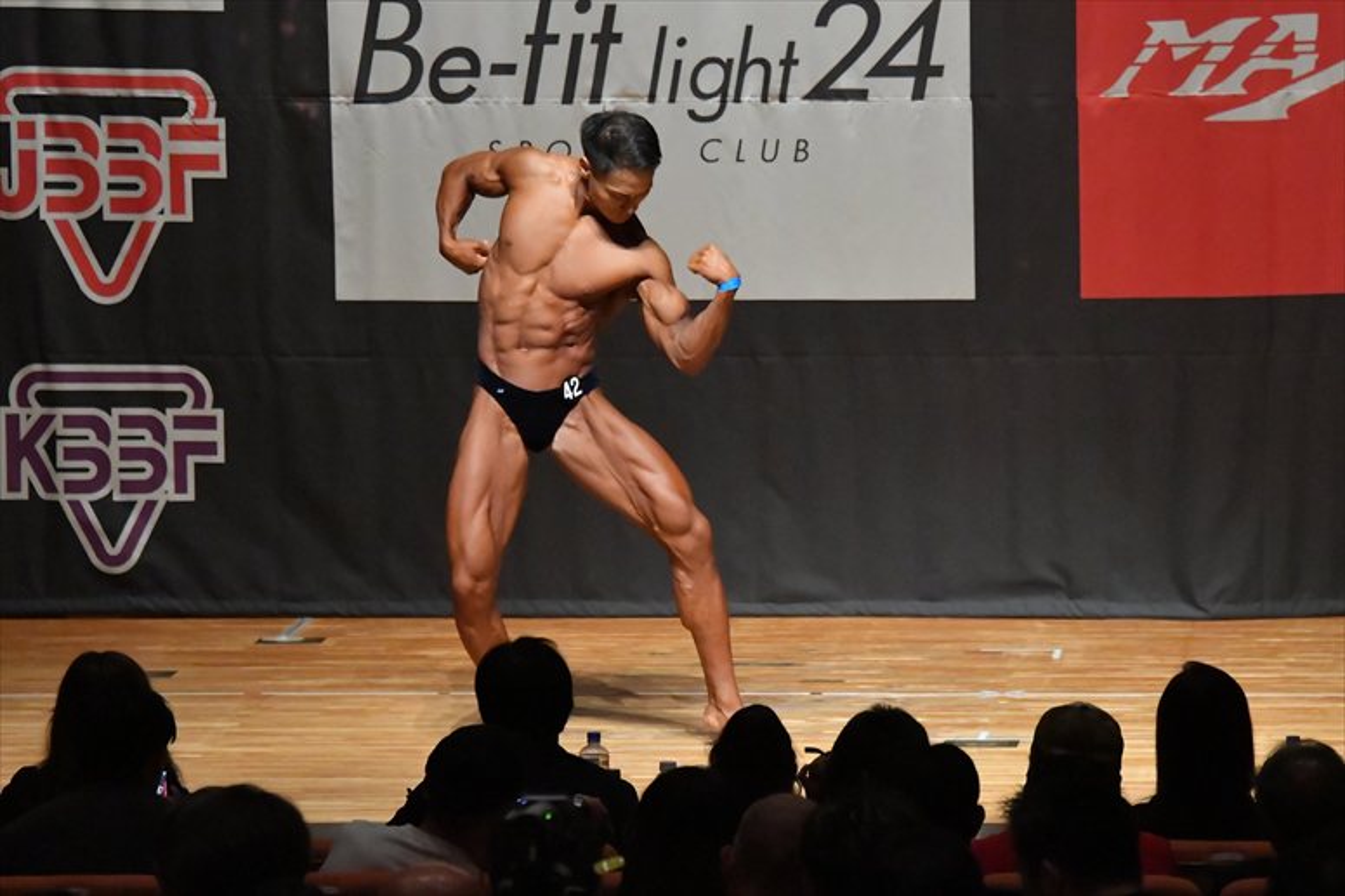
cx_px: 672
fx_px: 8402
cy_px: 448
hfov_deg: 9.2
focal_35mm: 225
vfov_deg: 6.1
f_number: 5.6
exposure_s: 1/400
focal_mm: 150
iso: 12800
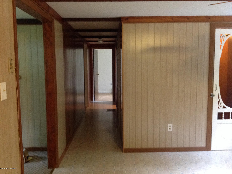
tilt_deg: -5.8
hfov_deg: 52.7
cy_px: 87
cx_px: 116
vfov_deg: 40.6
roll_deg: +0.1
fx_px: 234
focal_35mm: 35
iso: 320
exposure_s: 1/15
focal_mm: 4.28
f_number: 2.4
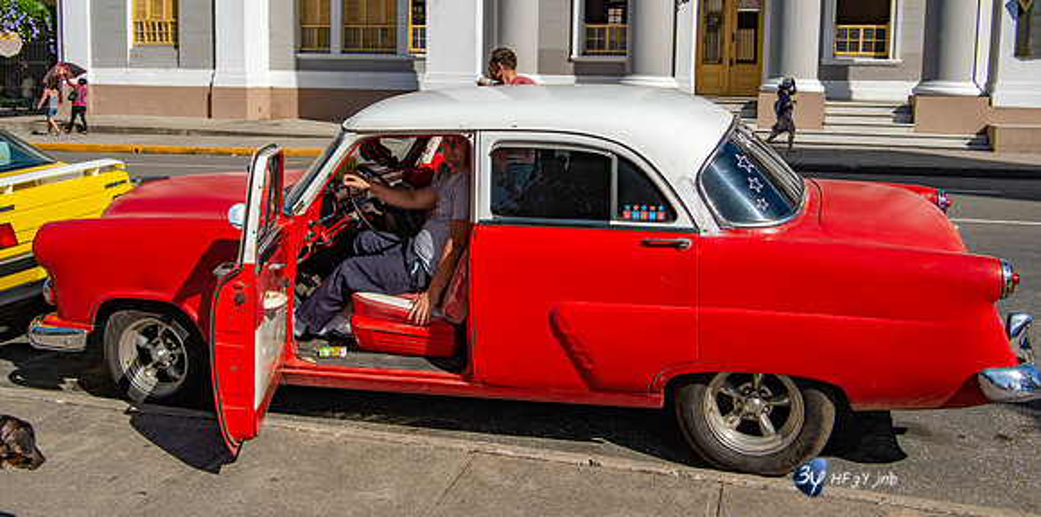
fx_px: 989
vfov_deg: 29.1
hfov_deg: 55.5
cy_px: 171
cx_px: 521
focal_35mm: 37
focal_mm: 32
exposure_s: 1/400
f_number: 10
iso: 100
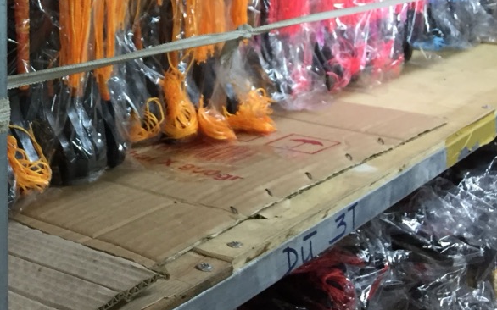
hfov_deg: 30.2
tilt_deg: -4.9
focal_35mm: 63
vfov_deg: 19.4
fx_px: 853
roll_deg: -2.1
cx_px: -2
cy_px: -61
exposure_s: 1/33
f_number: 2.2
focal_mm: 4.15
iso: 125
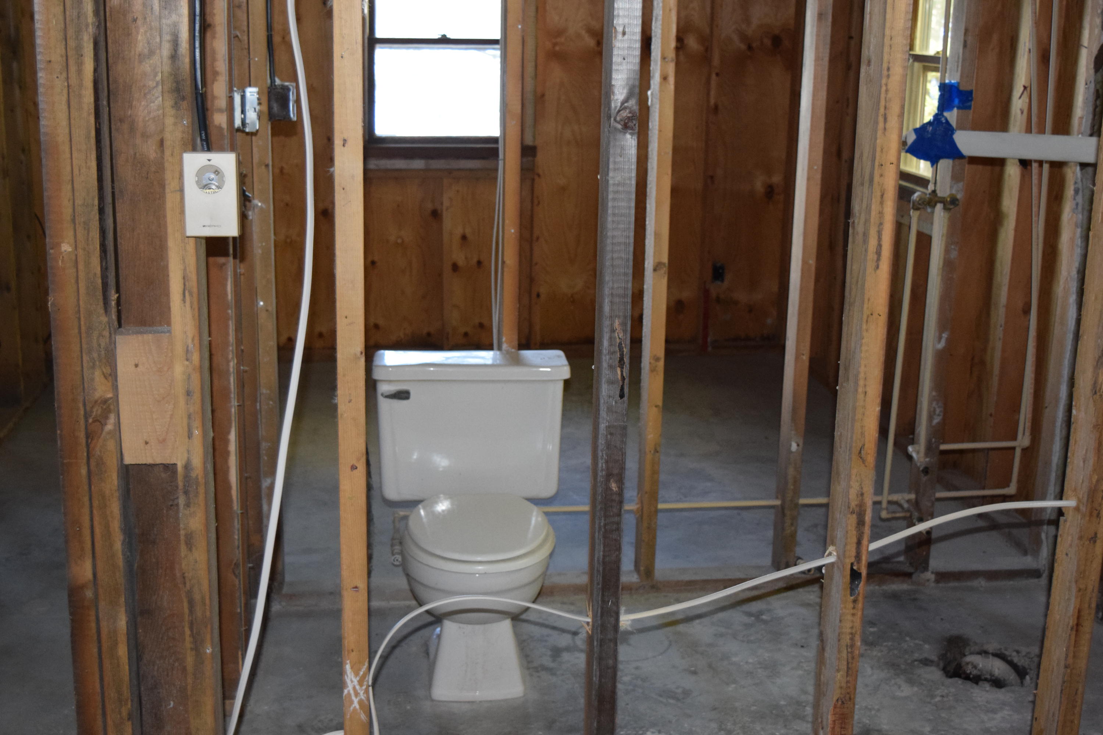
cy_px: 368
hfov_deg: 42.3
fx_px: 1425
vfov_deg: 28.9
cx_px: 552
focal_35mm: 46
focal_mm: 31
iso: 2200
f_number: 4.2
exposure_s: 1/60
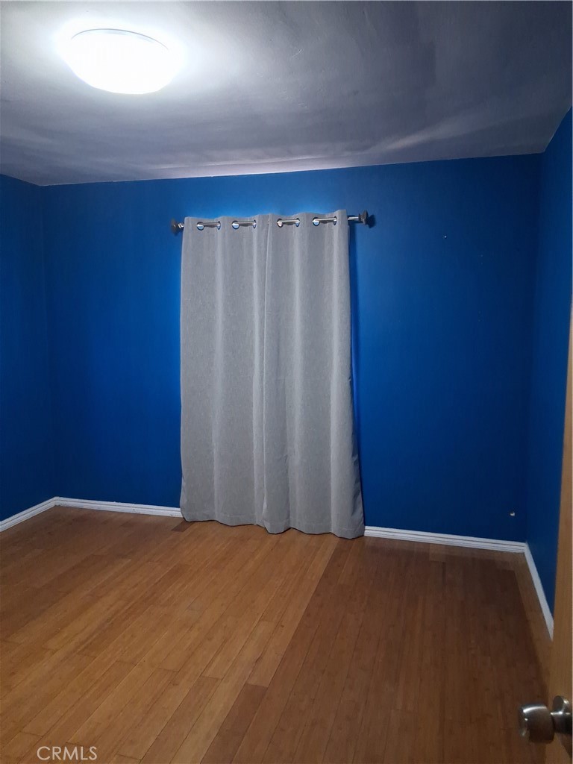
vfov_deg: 67.3
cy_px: 382
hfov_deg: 53.1
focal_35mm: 26
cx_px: 286
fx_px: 574
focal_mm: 3.98
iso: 400
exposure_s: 1/33
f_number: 1.8
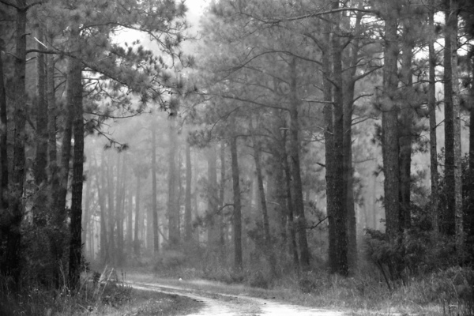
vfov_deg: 6.8
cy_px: 158
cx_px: 237
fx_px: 2666
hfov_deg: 10.2
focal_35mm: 202
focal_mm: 135
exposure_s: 1/30
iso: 450
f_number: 7.1
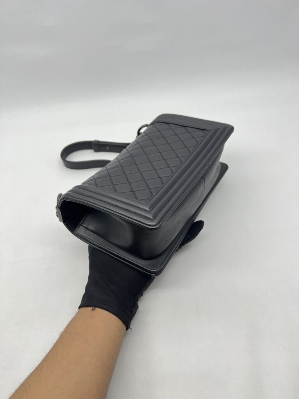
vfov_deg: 67.3
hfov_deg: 53.1
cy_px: 200
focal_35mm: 26
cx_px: 150
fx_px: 299
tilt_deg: -45.8
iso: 40
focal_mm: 5.7
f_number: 1.5
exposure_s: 1/100
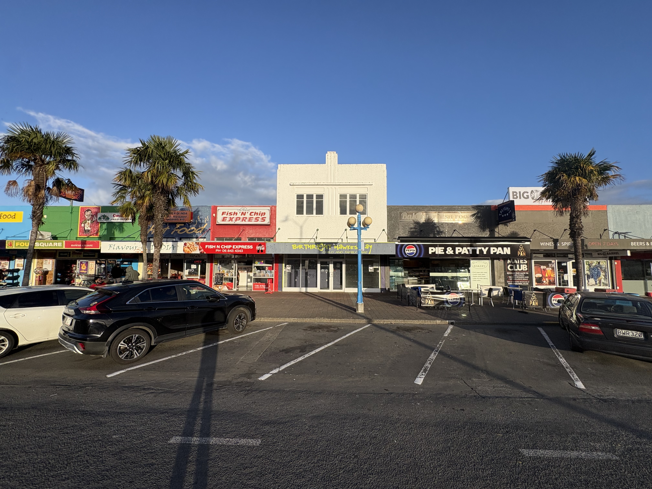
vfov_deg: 85.7
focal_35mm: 14
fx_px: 264
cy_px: 244
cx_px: 326
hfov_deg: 102.1
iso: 50
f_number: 2.2
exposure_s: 1/2146
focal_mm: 2.22
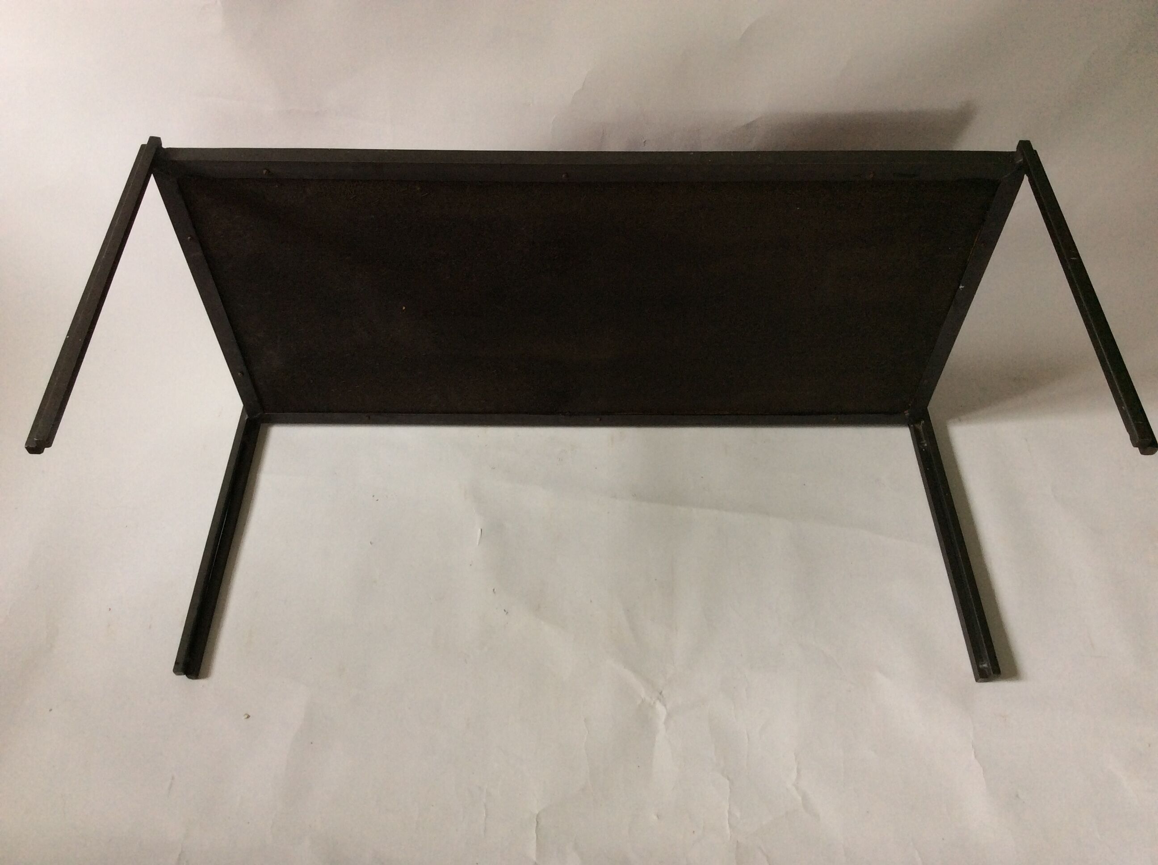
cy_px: 432
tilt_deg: -52.8
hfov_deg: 56.9
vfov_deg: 44.1
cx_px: 579
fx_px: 1069
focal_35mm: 32
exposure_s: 1/25
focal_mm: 3.3
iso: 40
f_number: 2.4
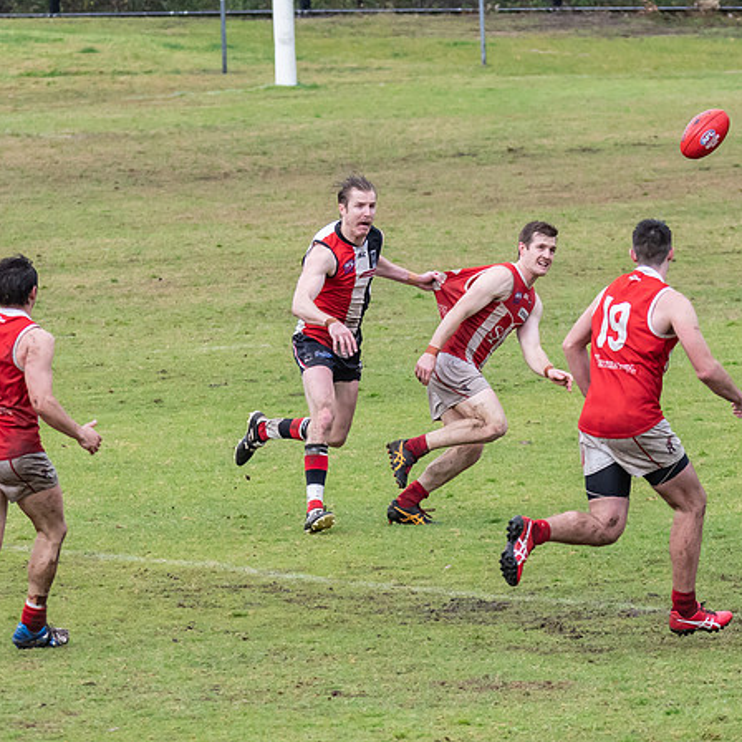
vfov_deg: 3.0
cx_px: 462
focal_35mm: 580
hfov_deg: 3.0
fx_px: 14066
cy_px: 321
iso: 1250
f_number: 7.1
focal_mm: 210
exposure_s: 1/1600
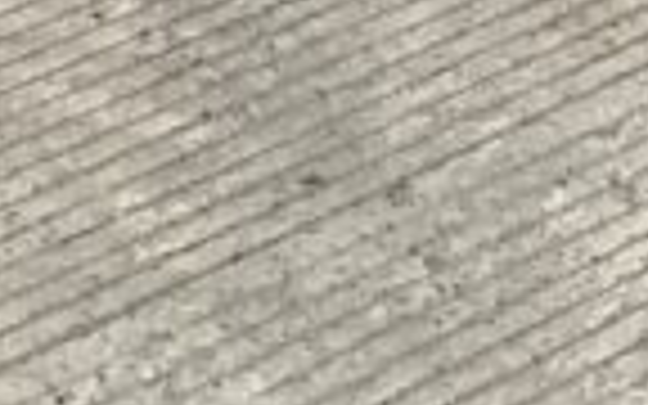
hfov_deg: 9.5
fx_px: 3868
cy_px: -1305
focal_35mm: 219
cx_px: -45
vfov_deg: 5.2
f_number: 1.8
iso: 16
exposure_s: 1/586
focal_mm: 3
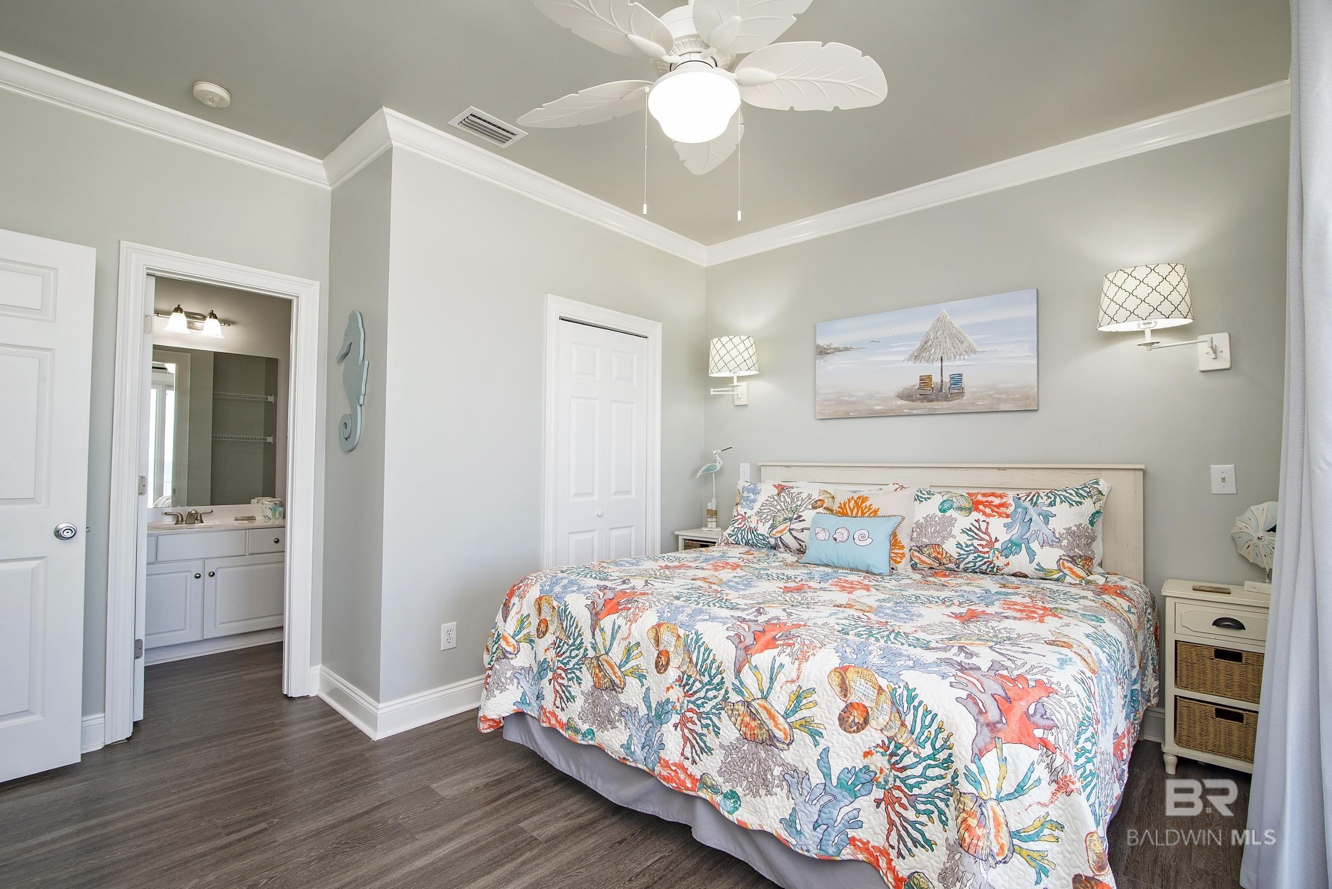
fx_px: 592
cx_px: 666
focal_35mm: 16
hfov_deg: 96.7
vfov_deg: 73.8
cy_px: 444
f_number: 10
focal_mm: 16
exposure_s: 1/20
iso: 500
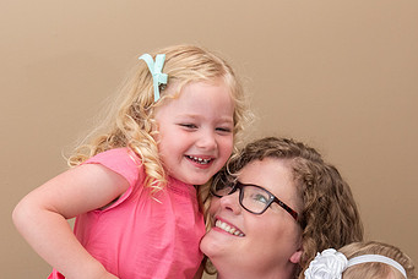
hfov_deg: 23.9
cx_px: 207
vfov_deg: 16.0
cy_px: 236
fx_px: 988
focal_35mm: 85
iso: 1000
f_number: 5
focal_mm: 50
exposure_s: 1/250
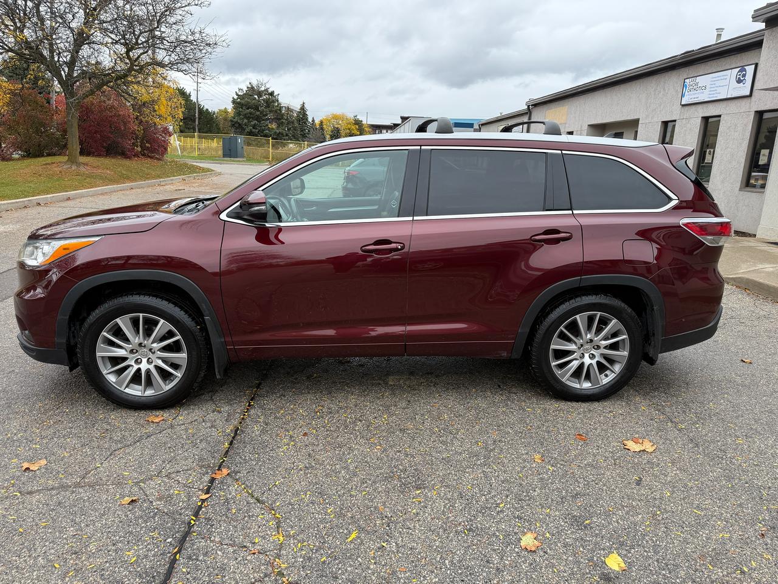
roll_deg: -2.0
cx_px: 389
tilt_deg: -13.4
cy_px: 292
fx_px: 539
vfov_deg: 56.8
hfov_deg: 71.6
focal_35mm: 24
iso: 100
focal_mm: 6.76
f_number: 1.78
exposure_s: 1/361
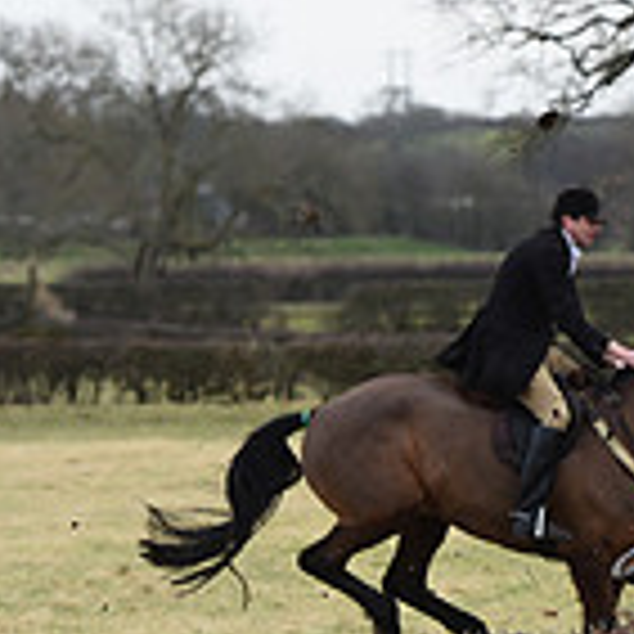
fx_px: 9780
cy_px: 540
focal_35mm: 472
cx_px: 1178
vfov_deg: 3.7
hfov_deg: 3.7
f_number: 5.6
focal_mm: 135
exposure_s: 1/1250
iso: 900
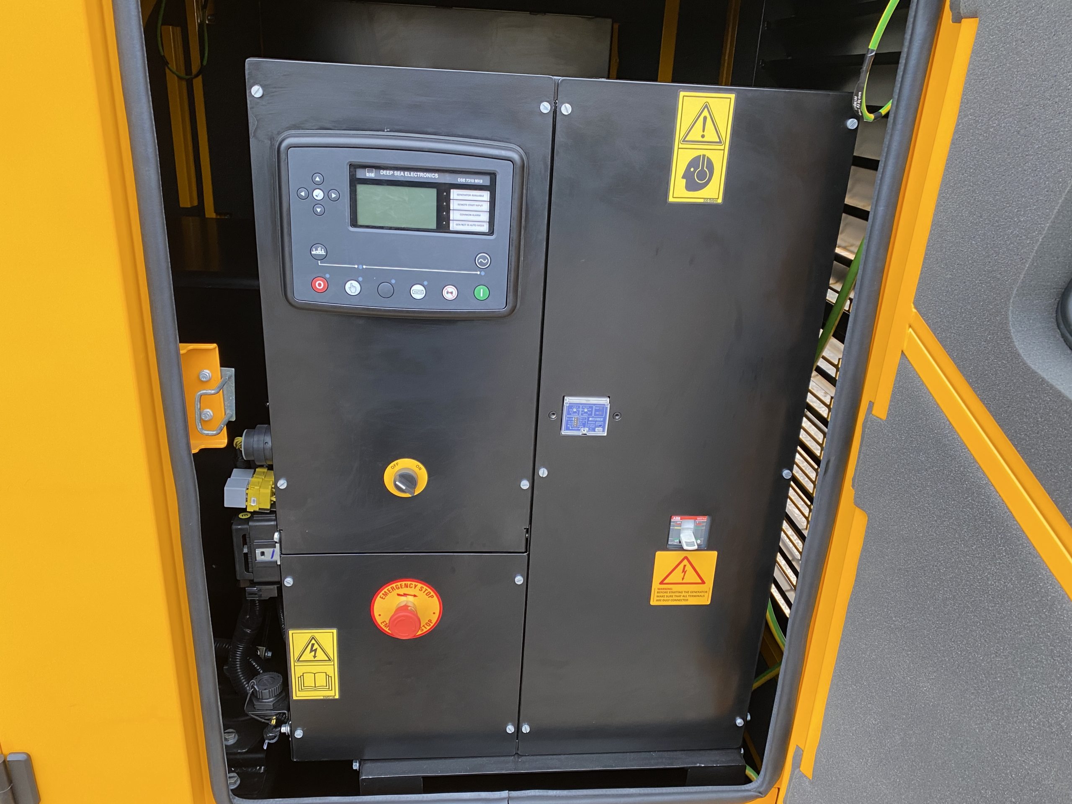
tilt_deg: -21.1
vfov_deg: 53.1
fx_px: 805
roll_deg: -2.0
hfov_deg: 67.3
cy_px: 402
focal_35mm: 26
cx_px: 536
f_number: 1.8
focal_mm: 4.25
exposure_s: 1/67
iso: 125
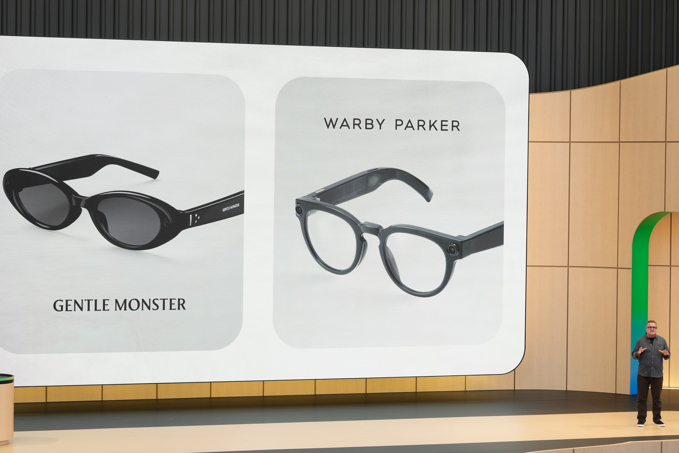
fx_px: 1886
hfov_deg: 20.4
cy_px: 226
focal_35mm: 100
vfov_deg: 13.7
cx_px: 340
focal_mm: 100
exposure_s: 1/640
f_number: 4.5
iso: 800
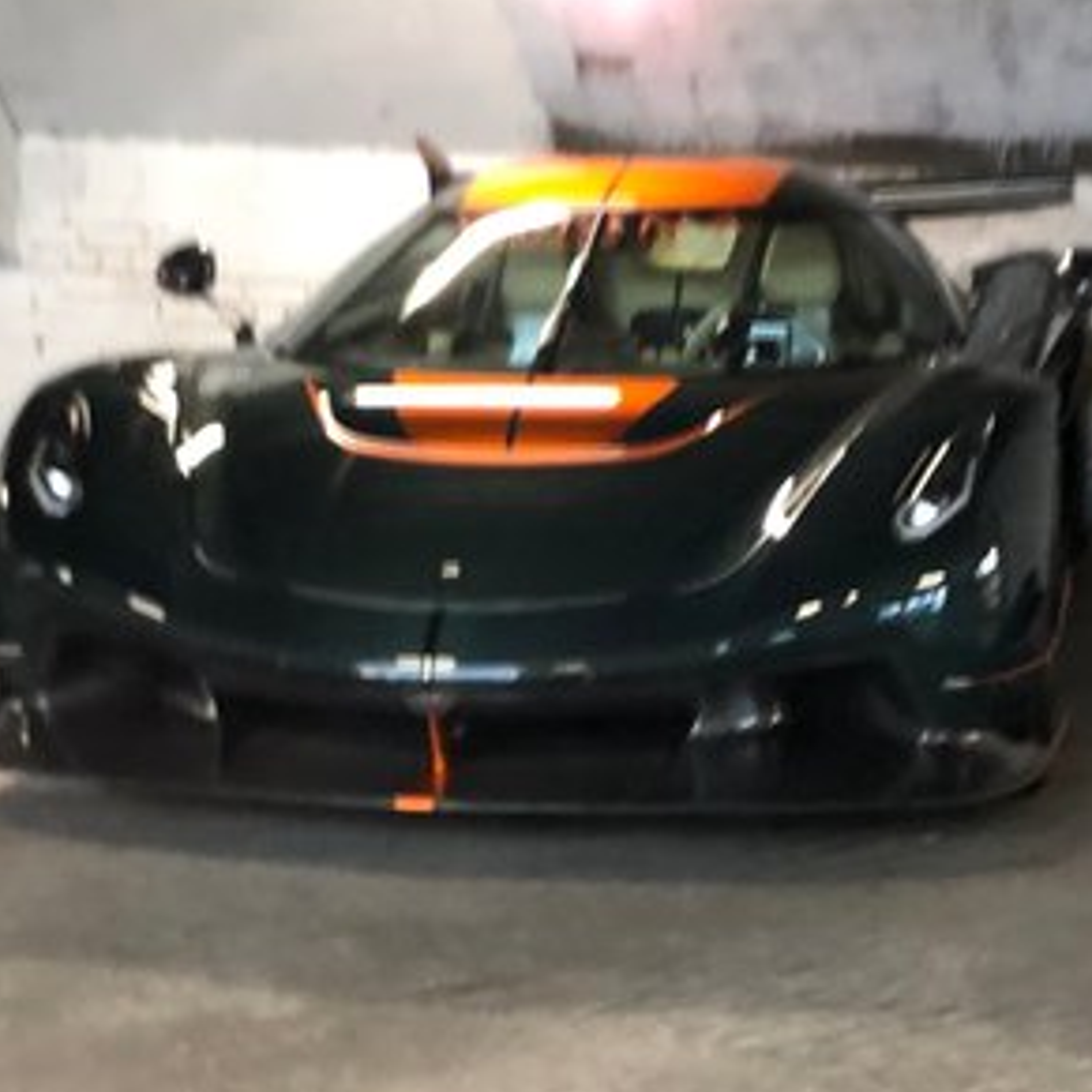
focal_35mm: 34
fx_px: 1213
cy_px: 540
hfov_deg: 48.4
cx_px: 507
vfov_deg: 48.4
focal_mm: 3.99
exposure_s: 1/17
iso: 100
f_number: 1.8
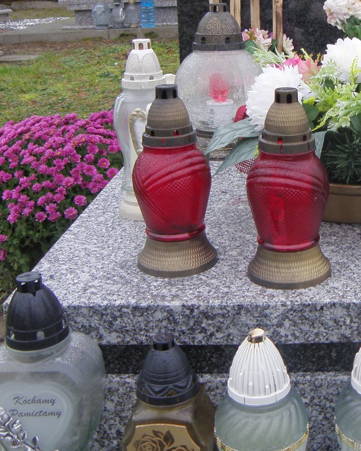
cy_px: 117
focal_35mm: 53
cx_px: 321
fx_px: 707
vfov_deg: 34.7
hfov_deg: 27.6
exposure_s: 1/60
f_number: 2.8
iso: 64
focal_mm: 4.6
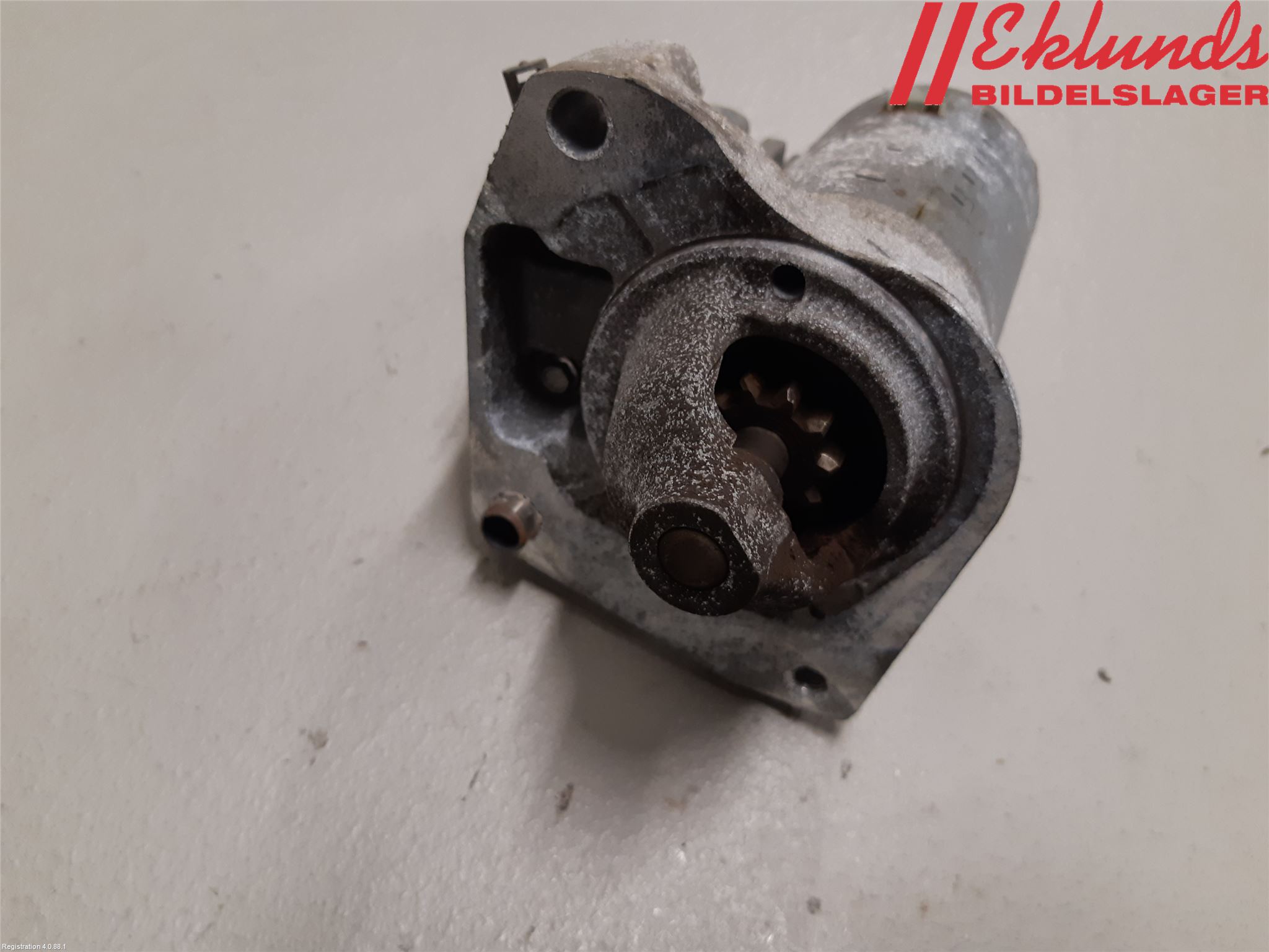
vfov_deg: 53.1
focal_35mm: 26
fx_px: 953
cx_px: 634
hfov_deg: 67.3
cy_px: 476
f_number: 1.7
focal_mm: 3.93
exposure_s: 1/50
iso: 125
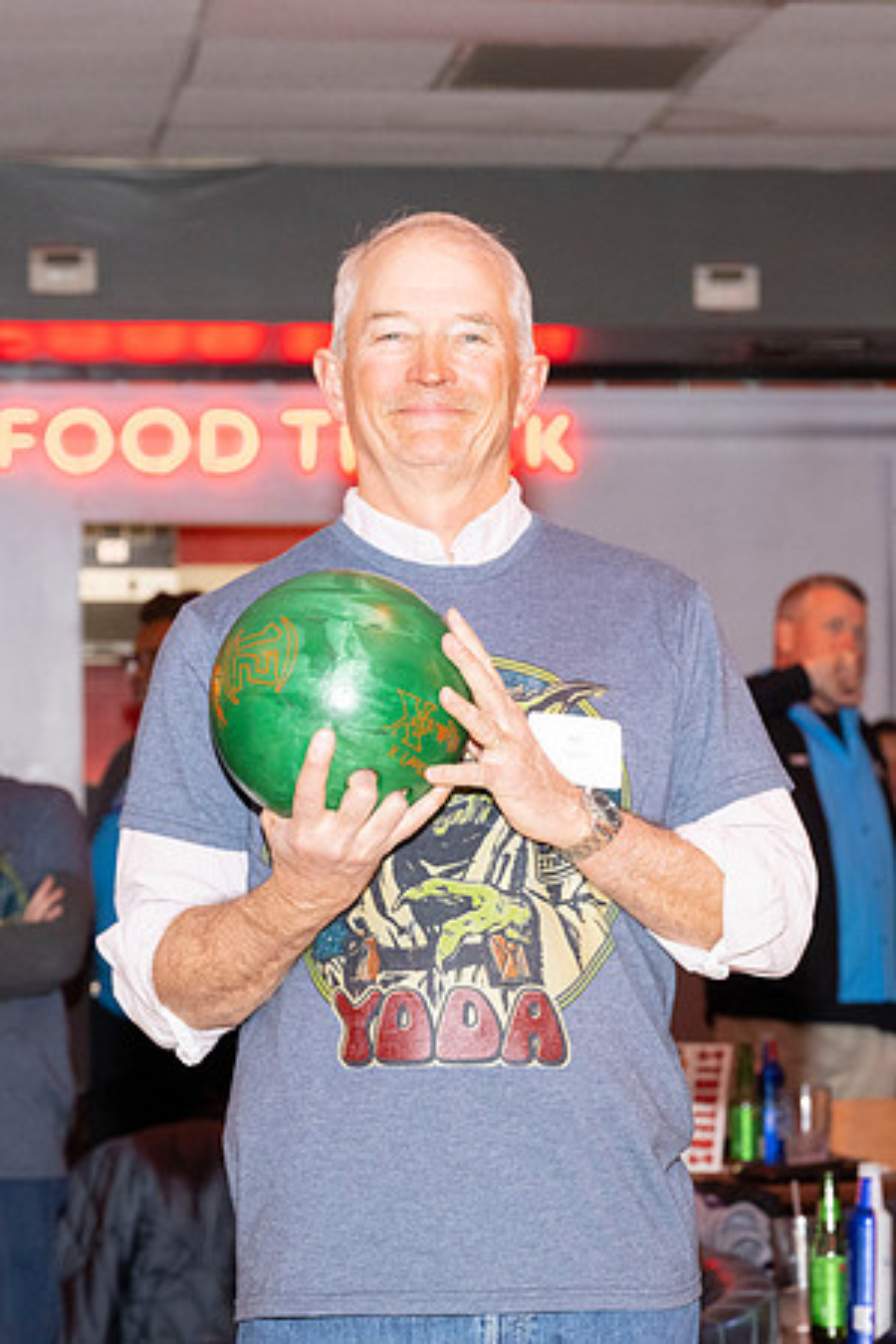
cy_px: 672
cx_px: 518
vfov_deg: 19.2
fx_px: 3976
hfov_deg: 12.9
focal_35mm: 107
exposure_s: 1/100
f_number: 5.6
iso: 2000
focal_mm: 71
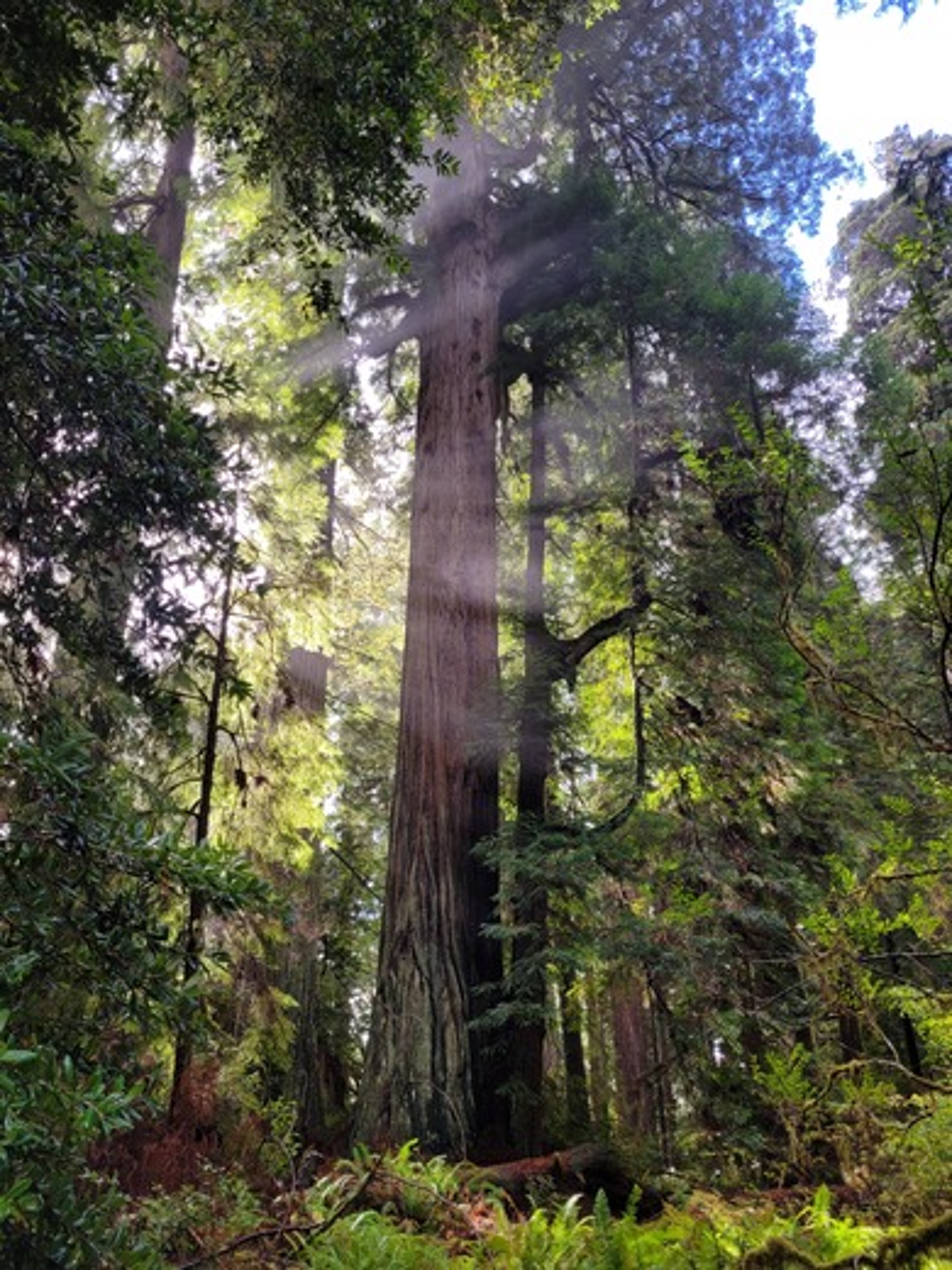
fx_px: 953
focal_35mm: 26
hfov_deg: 53.1
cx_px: 476
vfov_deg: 67.3
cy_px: 635
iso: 40
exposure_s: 1/125
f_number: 1.8
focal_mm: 5.4
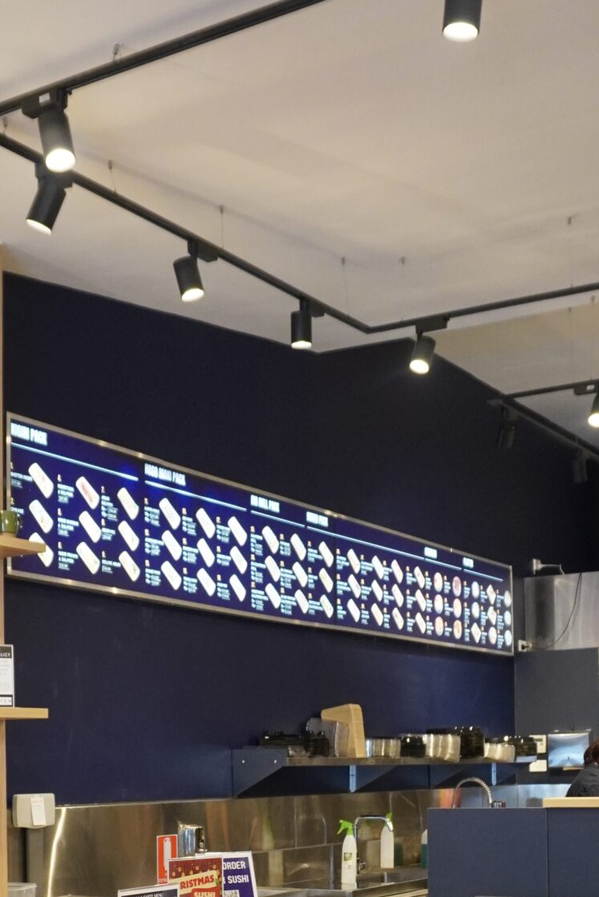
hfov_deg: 24.6
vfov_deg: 34.6
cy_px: 768
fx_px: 1372
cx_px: 248
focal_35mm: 55
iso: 1600
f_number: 4
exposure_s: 1/160
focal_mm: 16
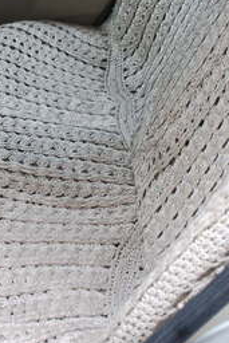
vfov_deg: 21.8
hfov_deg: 14.5
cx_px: 12
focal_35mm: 93
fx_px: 886
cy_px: 111
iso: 220
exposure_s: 1/30
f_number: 4.8
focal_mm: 32
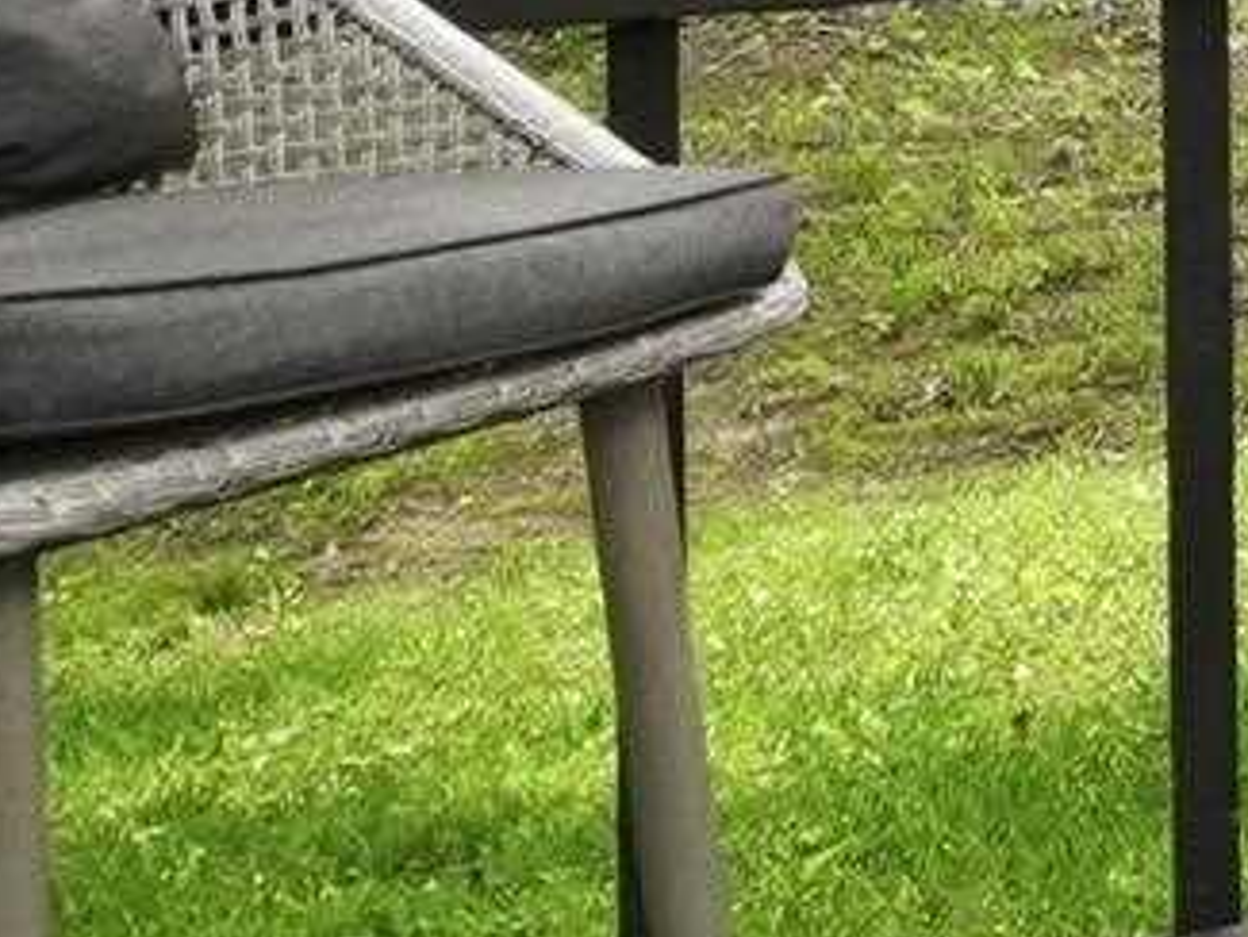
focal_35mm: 111
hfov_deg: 9.1
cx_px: 4585
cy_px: -620
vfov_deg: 12.4
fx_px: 4003
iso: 100
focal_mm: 10
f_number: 5
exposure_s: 1/125
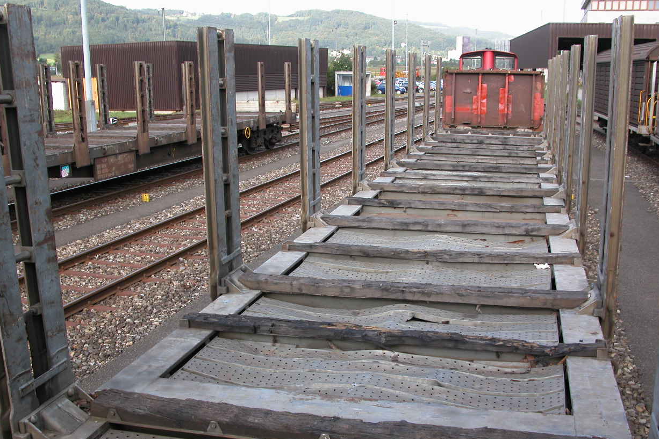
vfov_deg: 35.0
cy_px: 244
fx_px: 695
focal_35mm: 38
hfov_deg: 50.7
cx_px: 339
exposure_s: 1/128
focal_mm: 8.9
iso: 100
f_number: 4.5
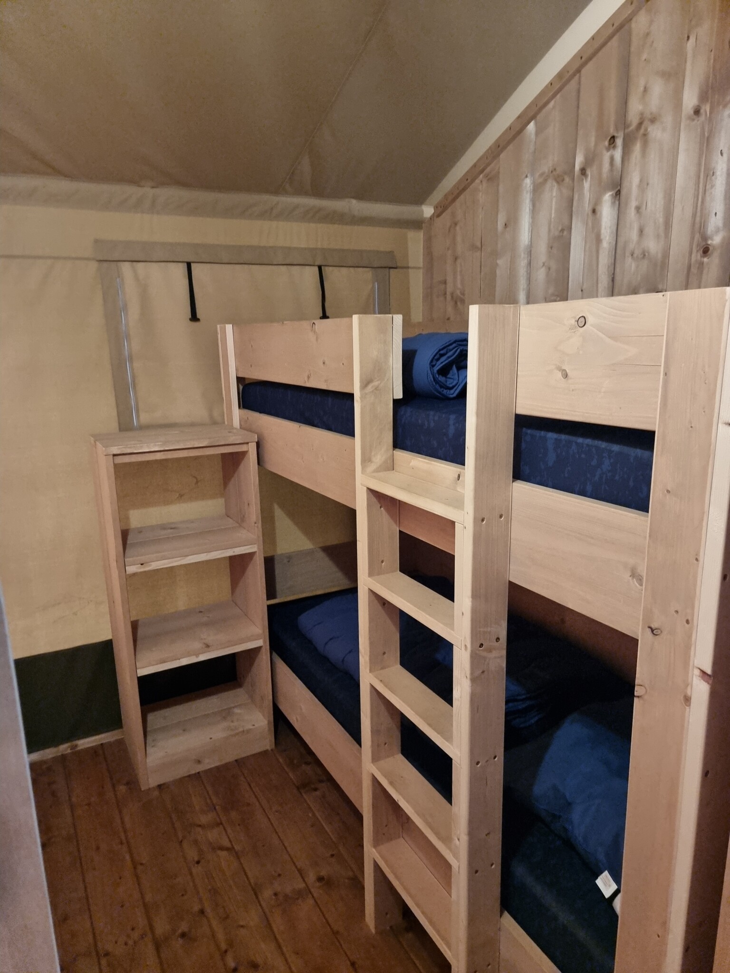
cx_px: 365
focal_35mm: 24
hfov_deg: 56.8
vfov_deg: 71.6
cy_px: 486
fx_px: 675
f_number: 1.8
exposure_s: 1/25
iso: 640
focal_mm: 6.7
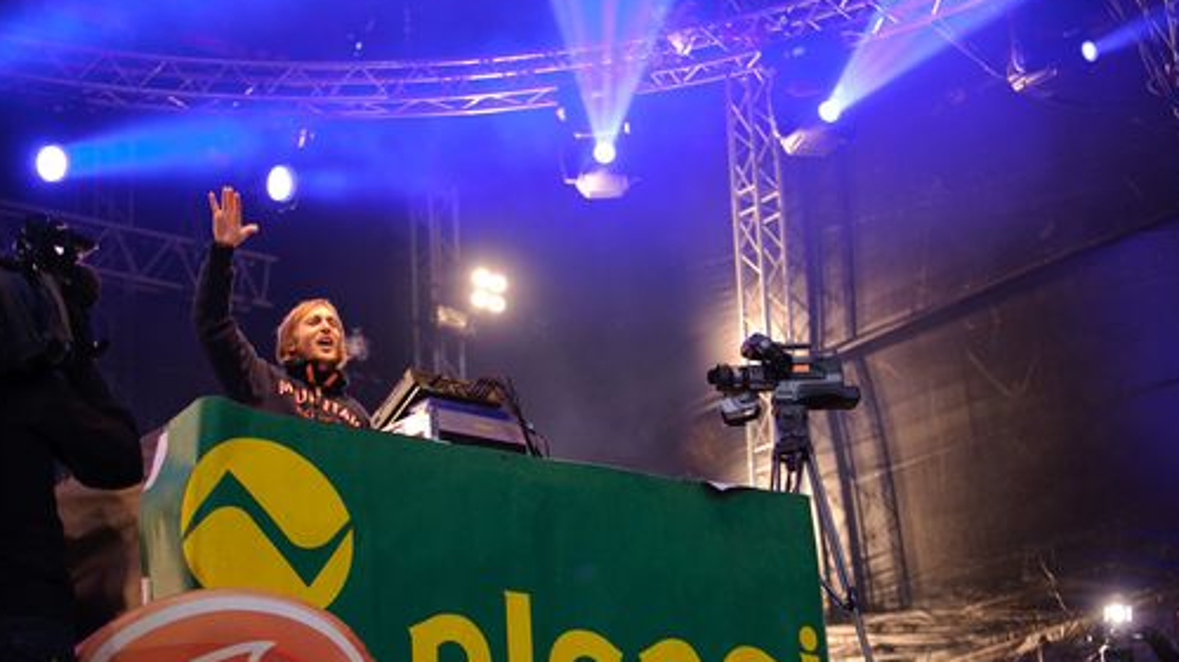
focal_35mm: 75
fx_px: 2344
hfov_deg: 28.2
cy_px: 366
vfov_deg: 16.1
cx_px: 592
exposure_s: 1/100
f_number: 2.8
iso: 1600
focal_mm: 70
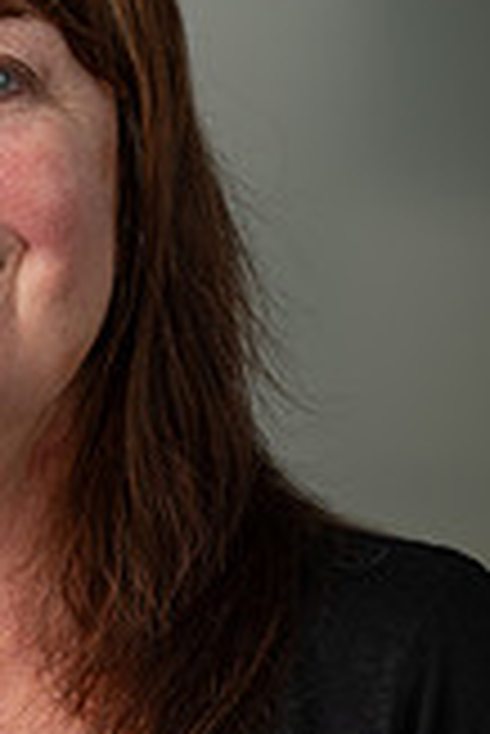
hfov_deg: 4.8
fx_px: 5887
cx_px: -81
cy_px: 590
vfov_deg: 7.1
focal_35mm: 289
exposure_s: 1/250
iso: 250
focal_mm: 70
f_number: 4.5
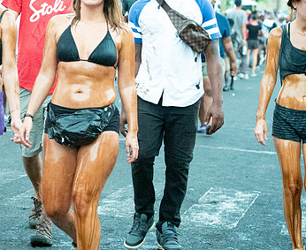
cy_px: 48
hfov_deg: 11.2
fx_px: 1553
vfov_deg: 9.2
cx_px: 6
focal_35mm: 170
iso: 22800
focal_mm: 75
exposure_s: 1/160
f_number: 5
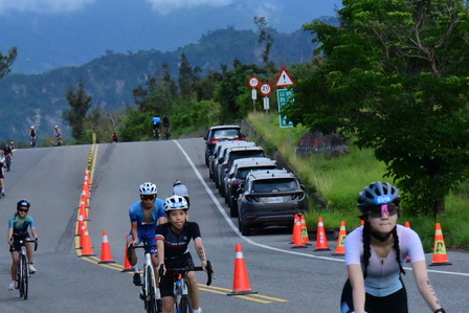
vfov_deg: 5.8
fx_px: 3062
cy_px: 223
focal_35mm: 235
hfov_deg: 8.8
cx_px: 172
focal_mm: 135
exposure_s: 1/3200
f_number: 14
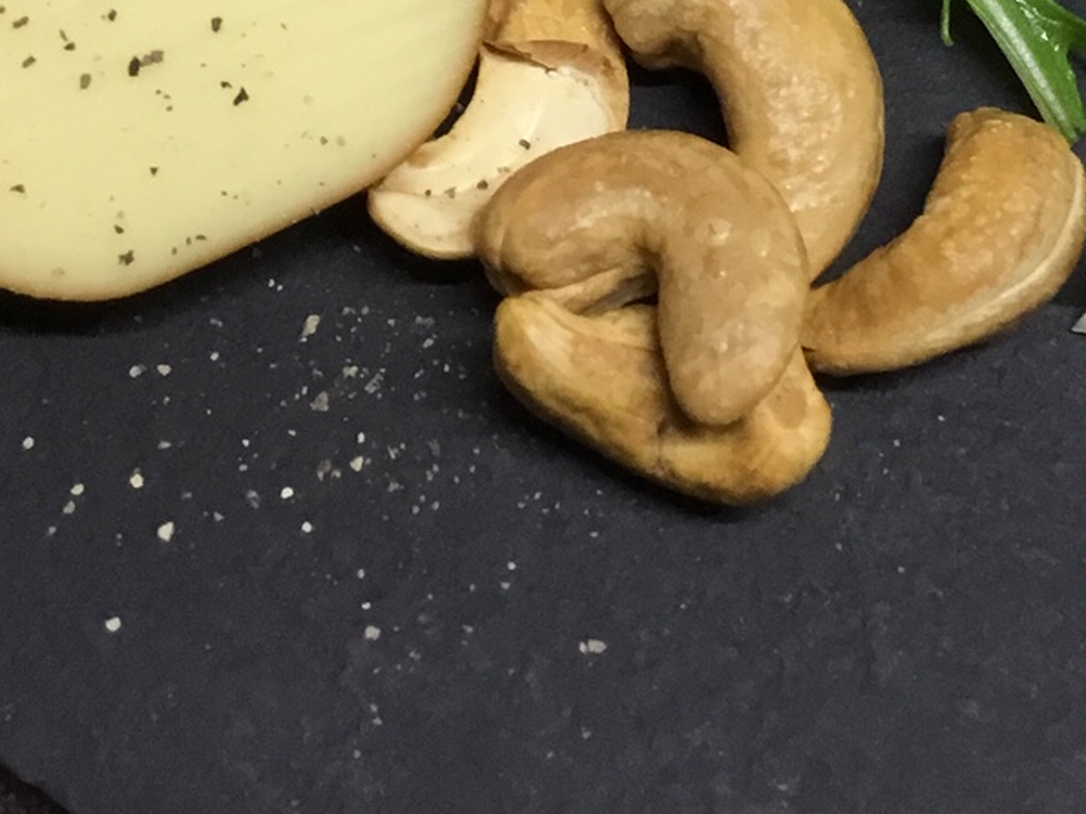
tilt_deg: -61.0
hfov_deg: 22.9
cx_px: 745
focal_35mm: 85
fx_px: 2666
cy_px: -285
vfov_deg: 16.3
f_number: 2.4
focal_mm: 3.3
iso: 32
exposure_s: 1/30
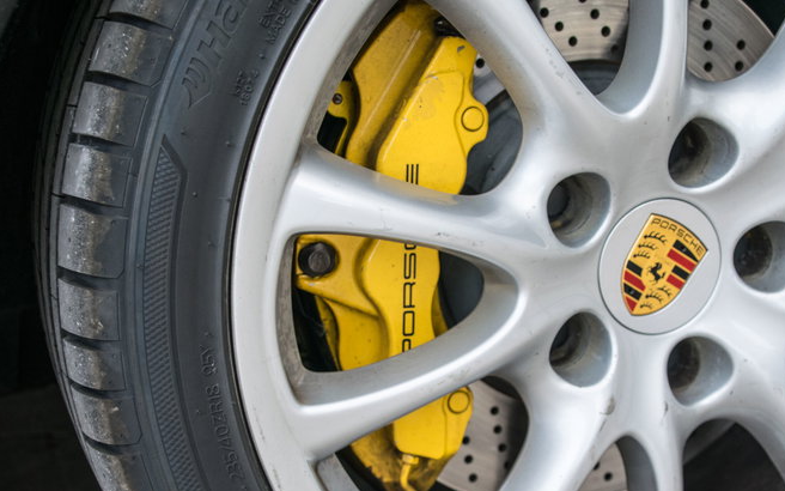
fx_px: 1339
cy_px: 278
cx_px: 418
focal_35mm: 63
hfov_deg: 32.7
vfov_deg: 20.7
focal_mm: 35
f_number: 5.6
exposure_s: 1/125
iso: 400
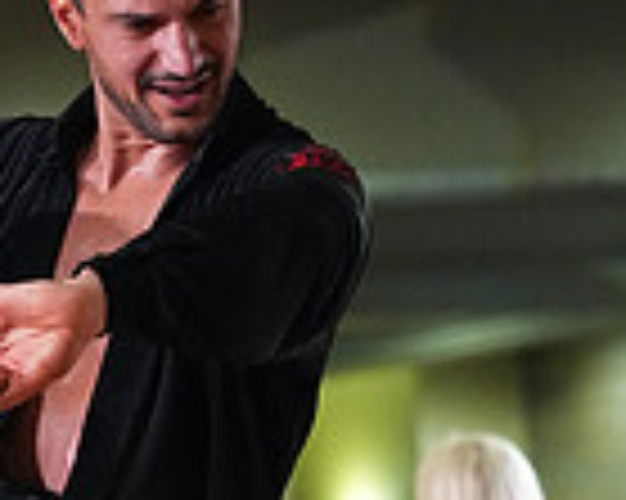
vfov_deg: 2.6
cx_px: -83
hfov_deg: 3.2
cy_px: 950
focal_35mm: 598
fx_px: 11071
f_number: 5
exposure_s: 1/400
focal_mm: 153
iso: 8000
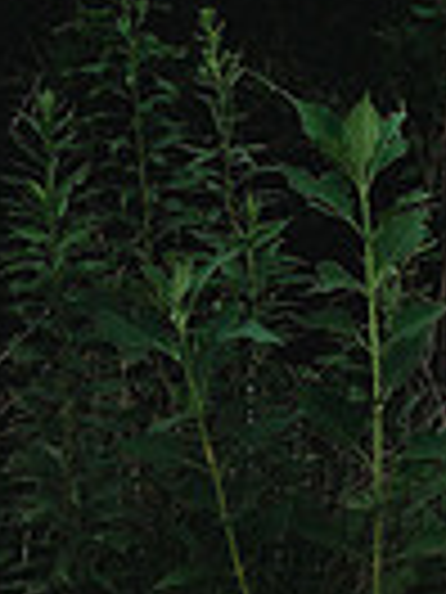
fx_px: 3487
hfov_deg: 6.7
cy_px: 367
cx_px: 1243
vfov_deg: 9.7
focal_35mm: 203
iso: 160
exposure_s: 1/400
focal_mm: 48
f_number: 2.8
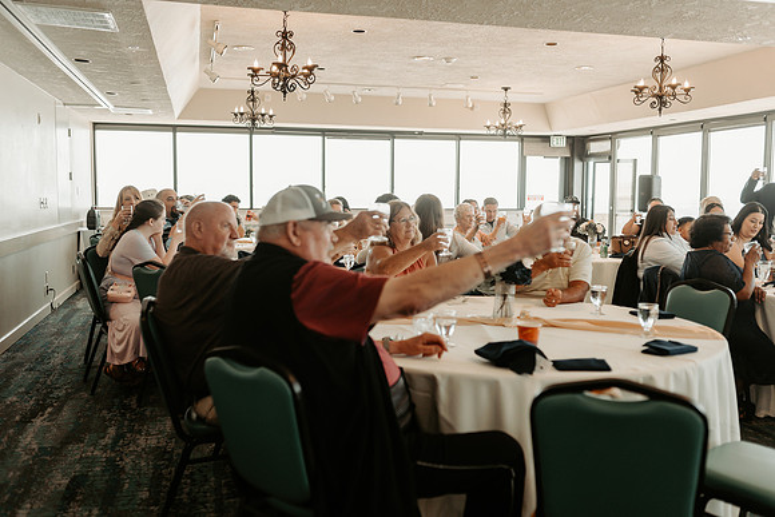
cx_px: 388
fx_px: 754
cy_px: 258
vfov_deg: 37.9
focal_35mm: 35
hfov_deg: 54.4
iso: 320
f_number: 2
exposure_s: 1/250
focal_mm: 35
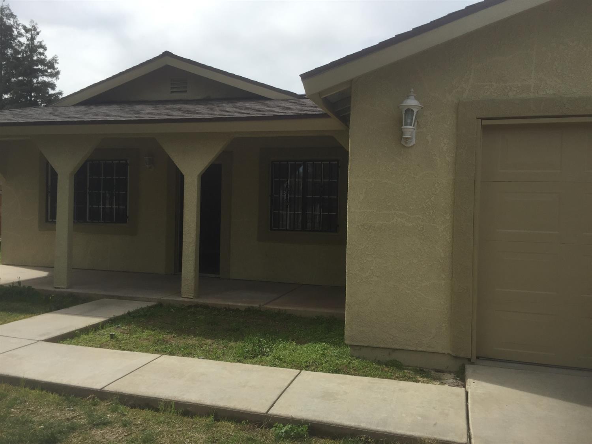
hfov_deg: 61.7
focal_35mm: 29
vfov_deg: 48.2
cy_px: 222
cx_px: 296
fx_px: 496
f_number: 2.2
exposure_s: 1/1799
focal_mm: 4.15
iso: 32
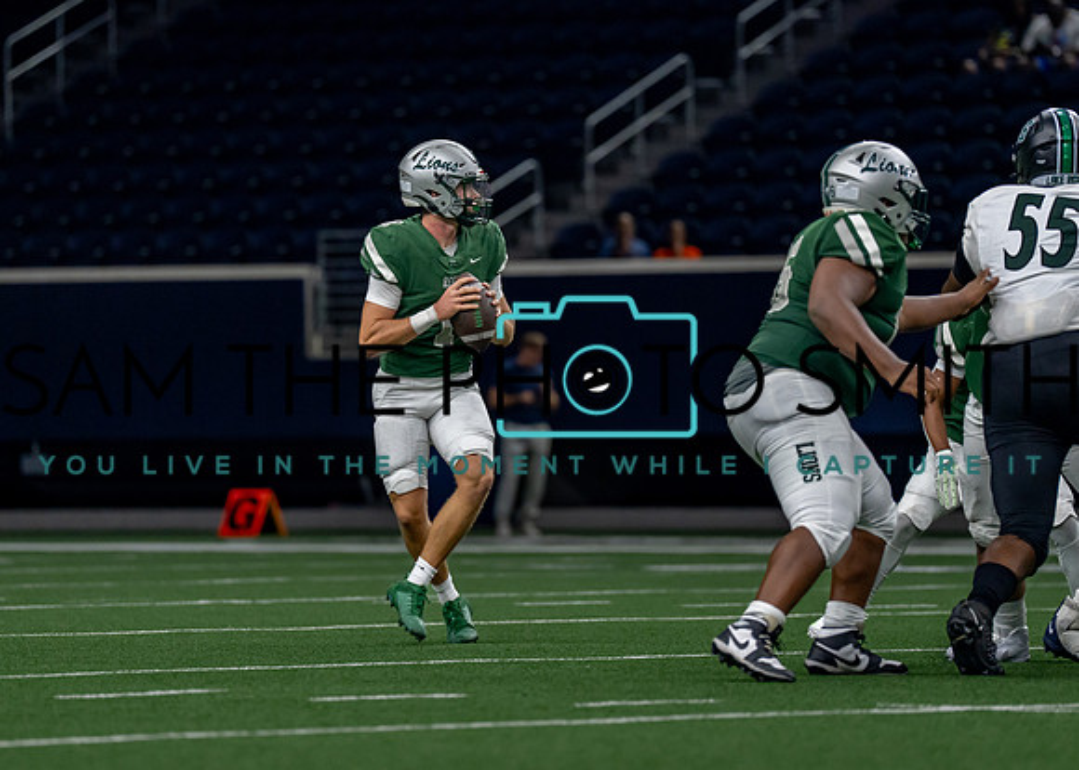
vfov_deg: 4.5
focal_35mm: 323
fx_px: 9894
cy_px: 355
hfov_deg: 6.2
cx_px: 521
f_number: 2.8
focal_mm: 200
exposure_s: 1/1000
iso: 1600
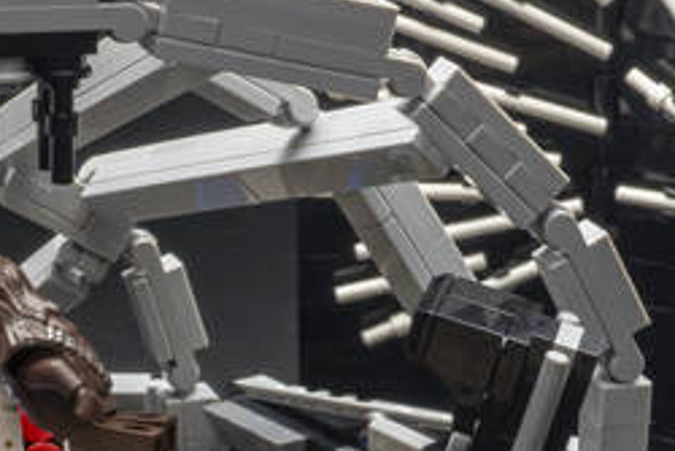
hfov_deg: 14.2
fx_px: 2701
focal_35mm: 144
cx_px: 359
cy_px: 586
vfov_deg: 9.4
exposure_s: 20
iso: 320
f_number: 11
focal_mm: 14.7
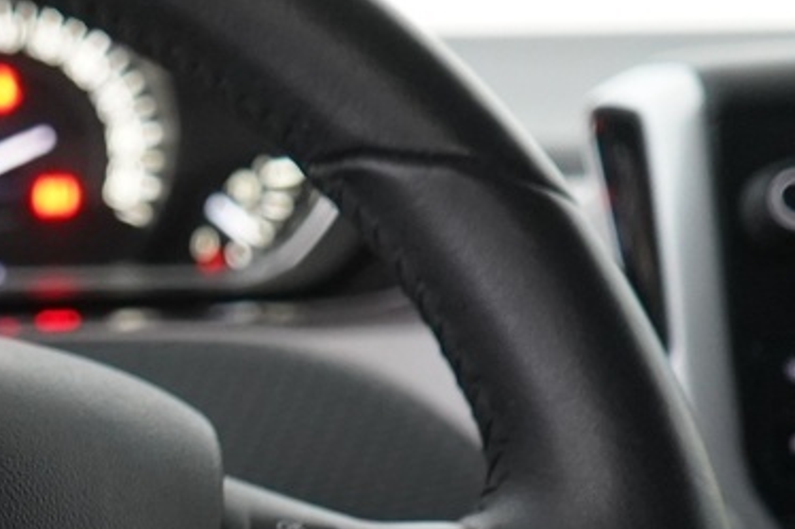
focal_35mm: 130
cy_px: 748
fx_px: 2869
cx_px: -349
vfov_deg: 10.3
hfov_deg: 14.8
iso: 2500
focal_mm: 30
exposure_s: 1/40
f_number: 3.5
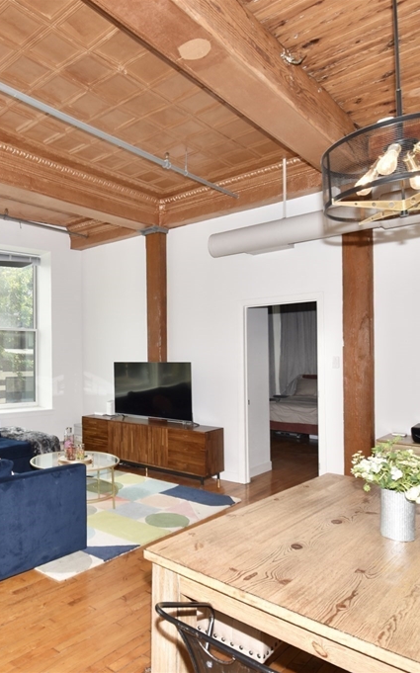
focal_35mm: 23
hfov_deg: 49.6
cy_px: 336
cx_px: 80
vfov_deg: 77.2
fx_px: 422
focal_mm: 10
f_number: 5.6
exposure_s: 1/125
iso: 200
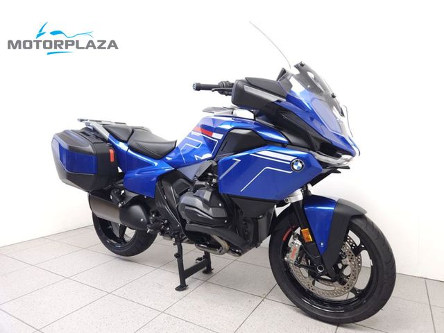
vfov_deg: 58.9
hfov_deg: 73.9
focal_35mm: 23
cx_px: 222
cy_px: 166
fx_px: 295
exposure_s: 1/33
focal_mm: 5.4
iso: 125
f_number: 1.8
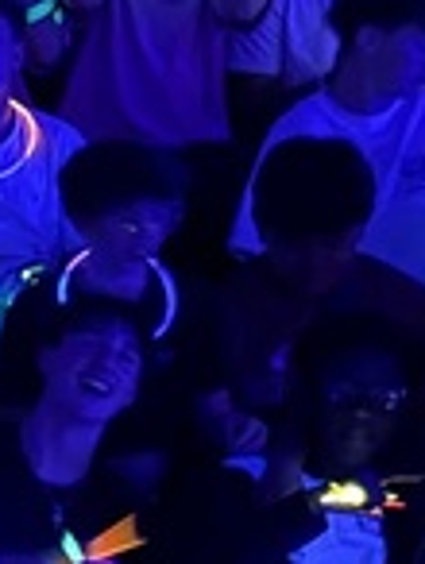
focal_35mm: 168
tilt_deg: -7.9
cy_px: 479
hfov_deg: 8.3
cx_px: -475
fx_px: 2742
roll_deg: -0.6
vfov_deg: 11.7
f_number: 1.78
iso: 3200
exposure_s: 1/9
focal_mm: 6.76
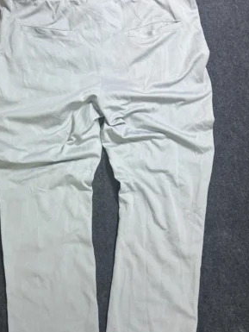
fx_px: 345
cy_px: 188
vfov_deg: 51.2
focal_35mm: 36
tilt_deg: -62.2
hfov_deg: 39.5
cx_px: 100
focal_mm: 5.7
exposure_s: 1/50
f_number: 1.5
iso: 125
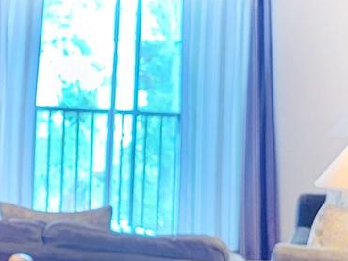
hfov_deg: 16.6
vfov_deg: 14.2
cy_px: 125
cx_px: -220
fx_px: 1046
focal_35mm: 104
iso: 250
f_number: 1.8
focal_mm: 6.7
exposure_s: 1/40
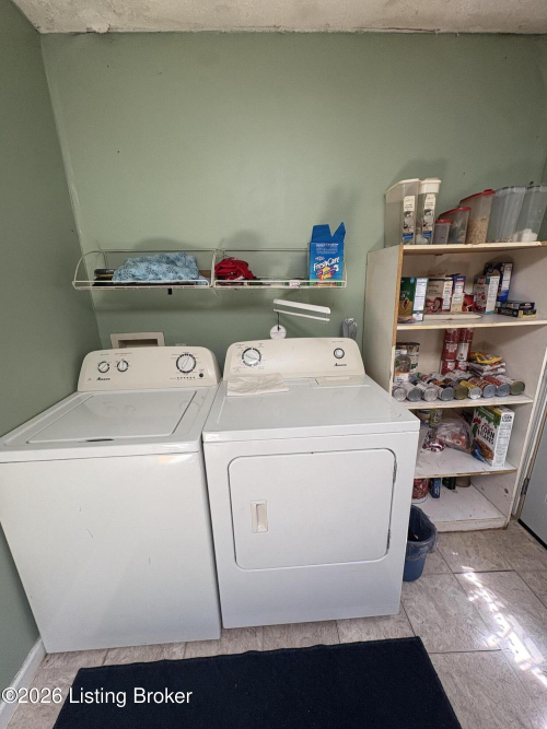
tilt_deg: -17.1
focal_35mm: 14
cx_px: 274
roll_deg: +1.0
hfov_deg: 85.7
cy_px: 364
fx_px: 295
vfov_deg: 102.1
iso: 160
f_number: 2.2
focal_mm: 2.22
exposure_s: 1/99
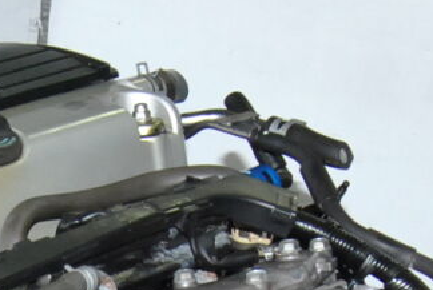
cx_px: -40
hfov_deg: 9.2
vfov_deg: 6.0
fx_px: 2674
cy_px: 680
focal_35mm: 222
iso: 800
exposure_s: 1/200
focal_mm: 30
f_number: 13
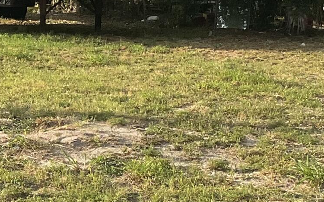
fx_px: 1086
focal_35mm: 123
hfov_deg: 16.4
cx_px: -42
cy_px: 185
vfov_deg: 10.6
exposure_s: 1/580
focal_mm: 3
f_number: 1.8
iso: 16
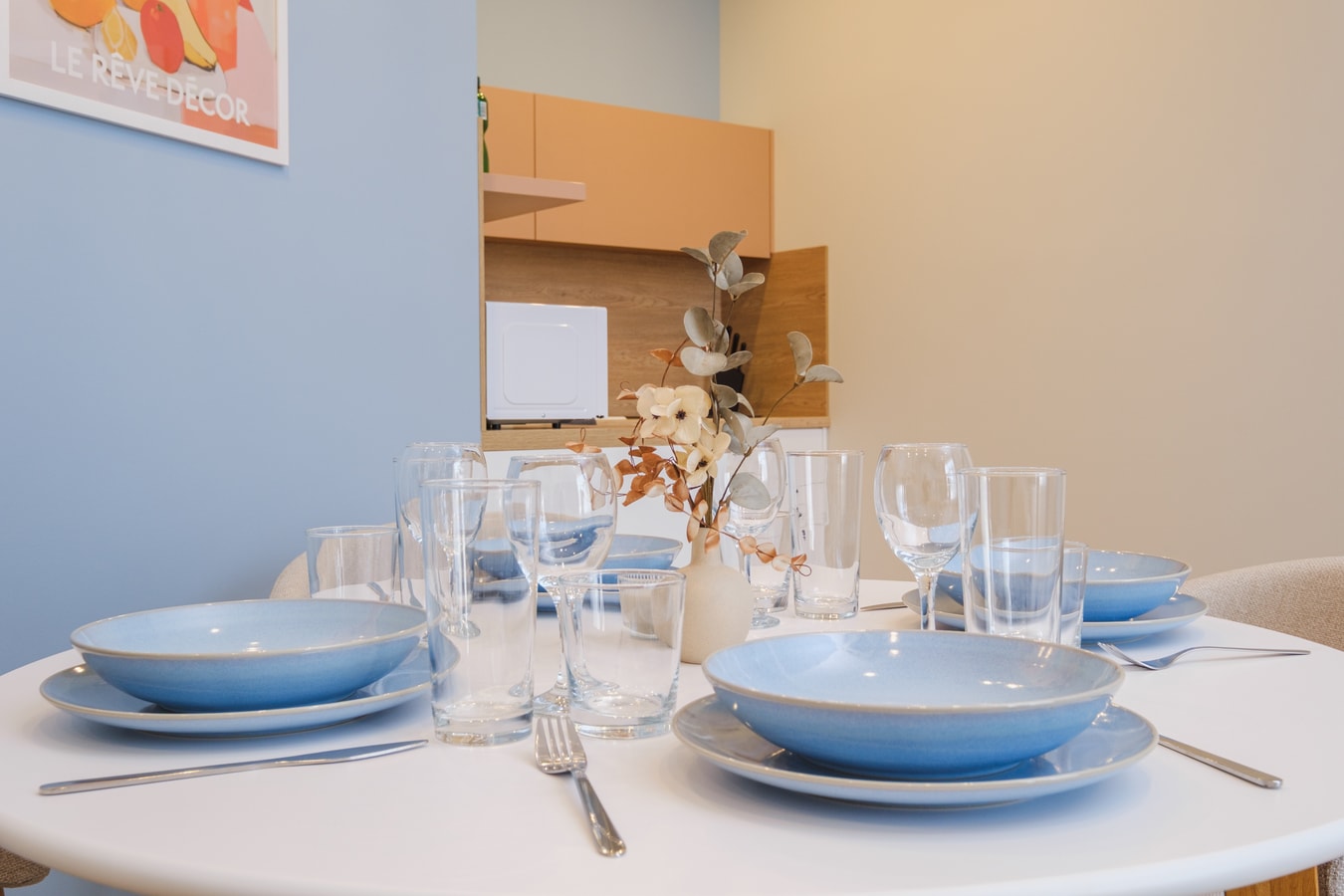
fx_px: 1358
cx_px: 679
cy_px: 443
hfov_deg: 52.7
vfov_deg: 36.5
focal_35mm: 36
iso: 320
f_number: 8
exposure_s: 1/8
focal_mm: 24
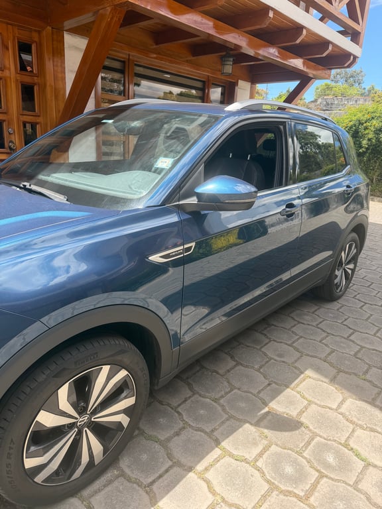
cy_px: 254
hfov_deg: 56.8
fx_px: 353
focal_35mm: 24
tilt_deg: -14.8
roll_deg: -5.1
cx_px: 191
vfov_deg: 71.6
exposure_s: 1/1192
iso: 100
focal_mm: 6.76
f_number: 1.78
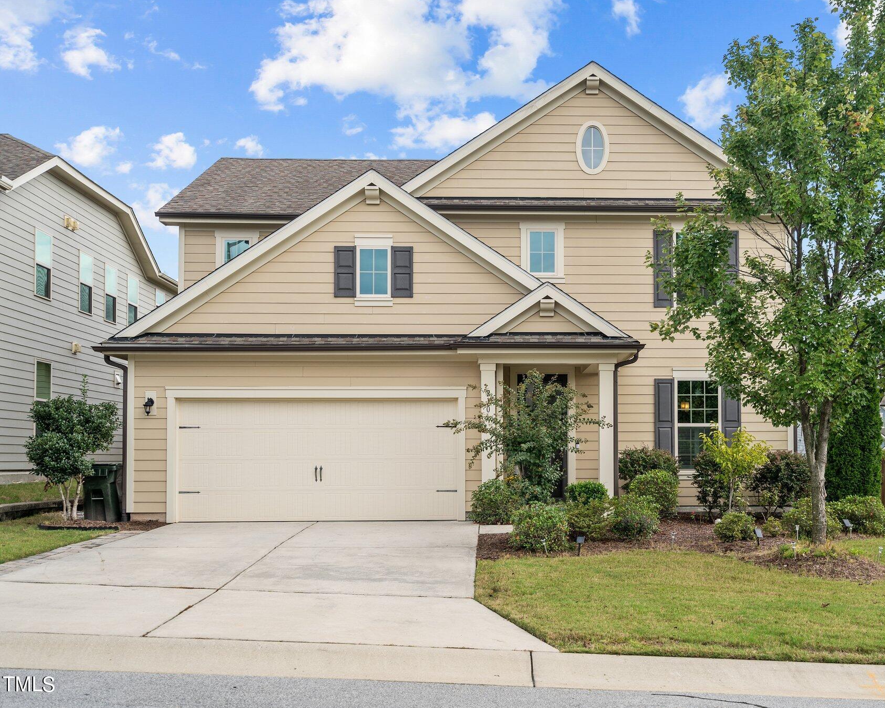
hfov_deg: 45.5
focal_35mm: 40
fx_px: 1048
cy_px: 358
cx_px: 538
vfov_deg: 37.3
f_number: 4.5
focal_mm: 35
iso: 100
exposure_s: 1/90
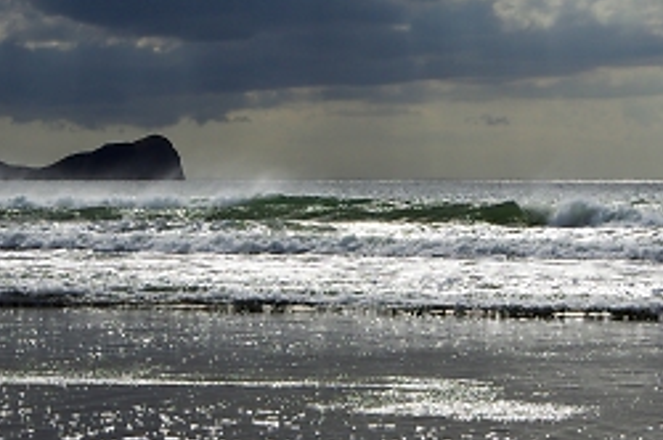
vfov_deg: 7.9
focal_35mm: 173
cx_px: 302
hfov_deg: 11.9
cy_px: 217
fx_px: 3182
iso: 100
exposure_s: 1/1000
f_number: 11
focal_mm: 48
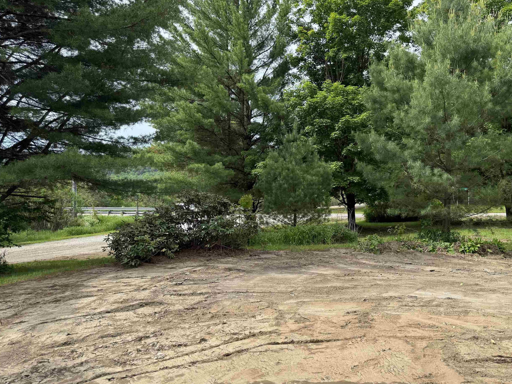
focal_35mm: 30
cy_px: 212
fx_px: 444
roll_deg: +0.1
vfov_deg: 46.7
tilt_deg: -3.3
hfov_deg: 59.3
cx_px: 318
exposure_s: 1/1767
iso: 80
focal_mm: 6.76
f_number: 1.78
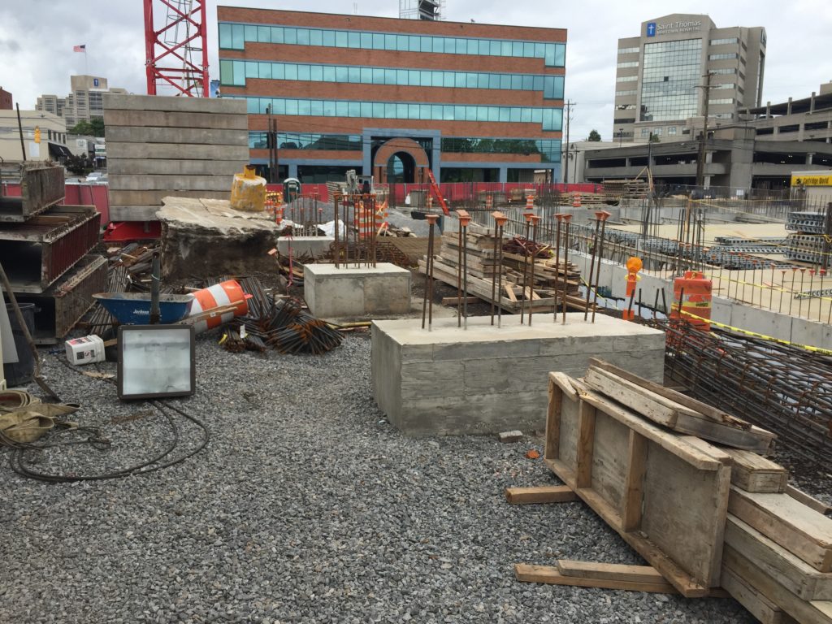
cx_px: 416
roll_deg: -2.2
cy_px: 312
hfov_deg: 61.7
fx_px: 697
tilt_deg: -9.2
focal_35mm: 29
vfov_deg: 48.2
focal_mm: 4.15
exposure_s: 1/1412
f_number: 2.2
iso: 32
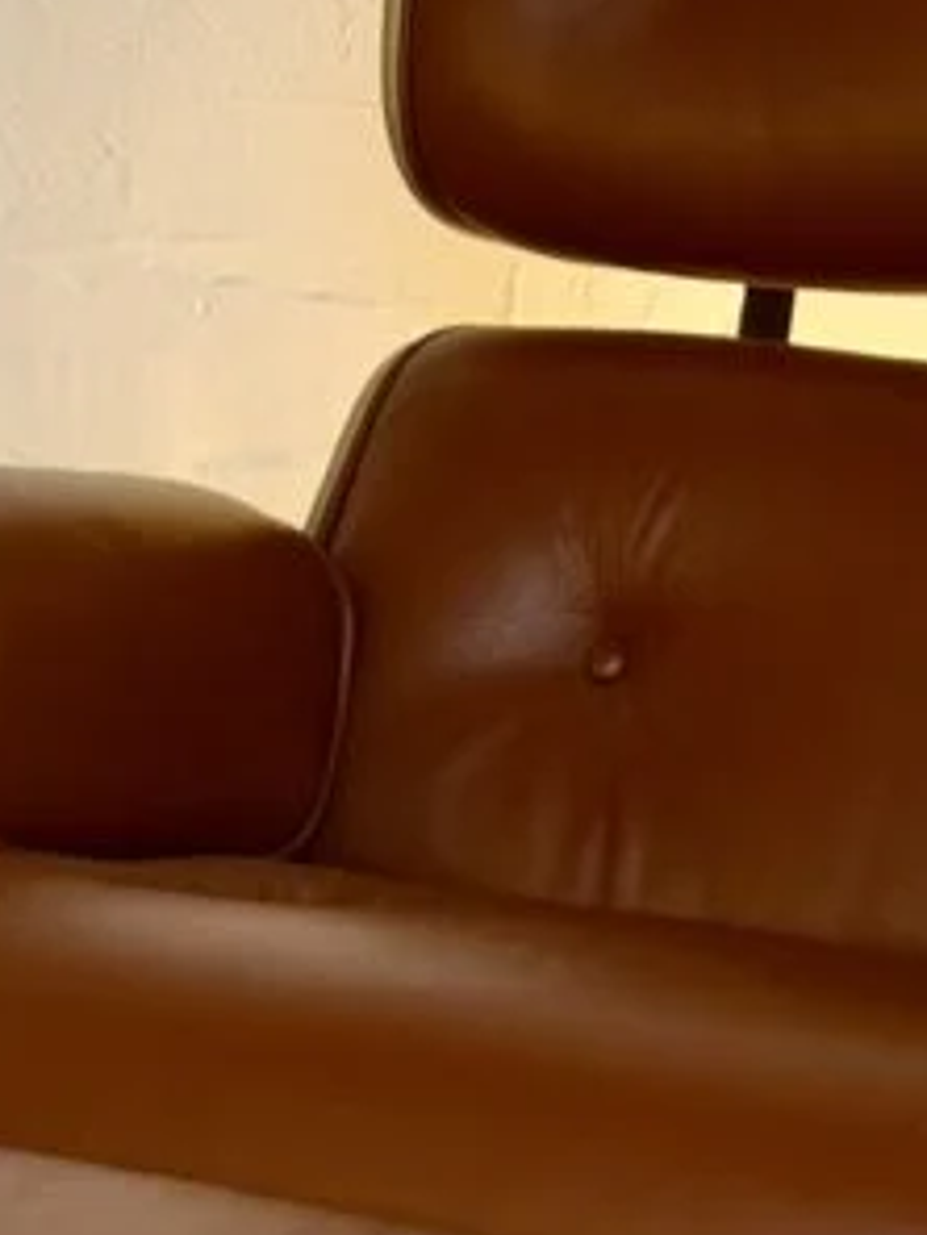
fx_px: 5927
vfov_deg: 11.7
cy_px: -104
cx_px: 359
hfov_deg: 8.9
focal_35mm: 166
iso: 200
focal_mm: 6.76
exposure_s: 1/40
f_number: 1.78
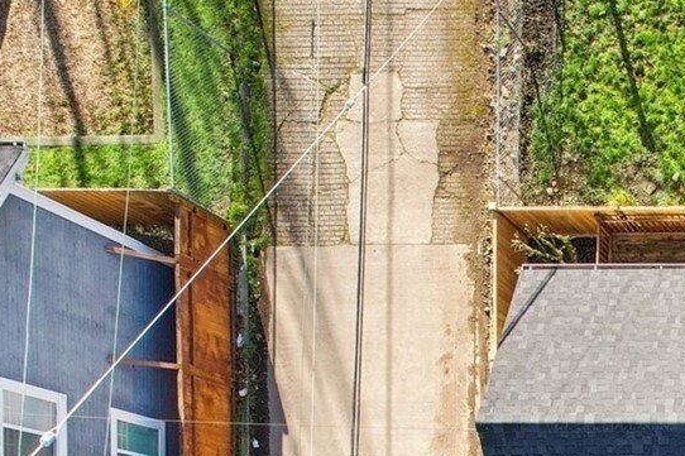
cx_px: 964
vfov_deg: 18.8
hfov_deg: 25.2
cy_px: 649
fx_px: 1236
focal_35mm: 65
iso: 100
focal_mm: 8.4
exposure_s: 1/350
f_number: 2.8
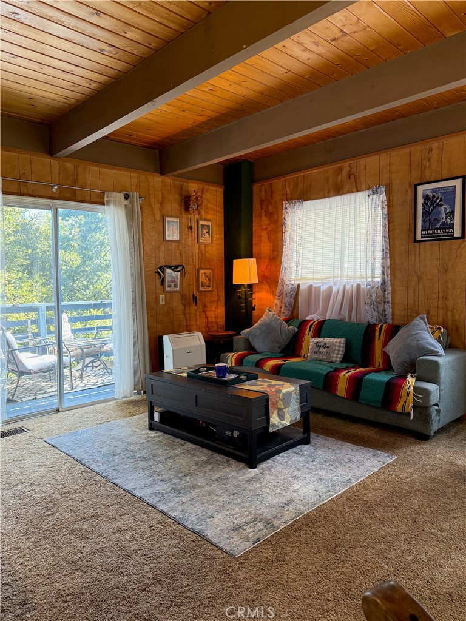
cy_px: 310
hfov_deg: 56.8
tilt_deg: -4.2
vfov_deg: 71.6
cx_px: 233
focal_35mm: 24
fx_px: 431
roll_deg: +1.4
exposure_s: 1/60
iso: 160
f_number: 1.78
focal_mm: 6.76
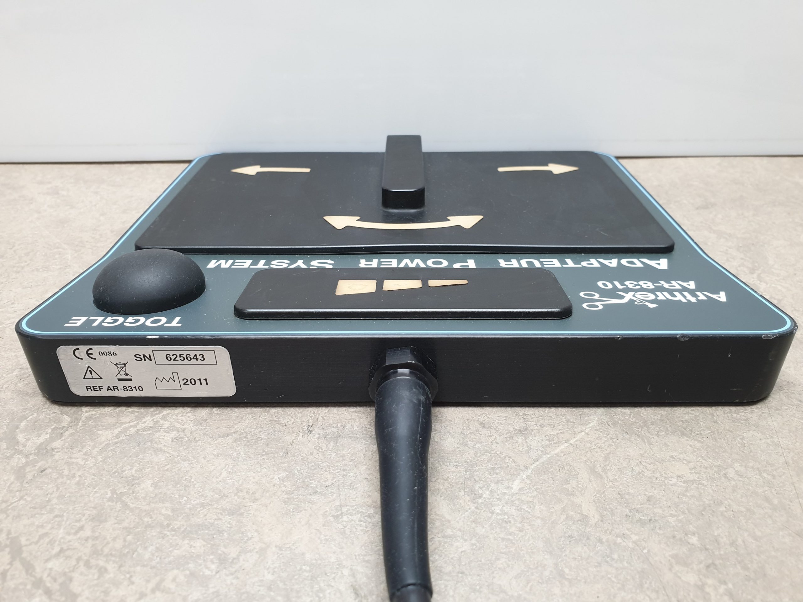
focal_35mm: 26
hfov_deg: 67.3
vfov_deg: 53.1
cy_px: 301
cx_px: 402
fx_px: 603
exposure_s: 1/50
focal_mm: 4.3
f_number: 2.4
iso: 160
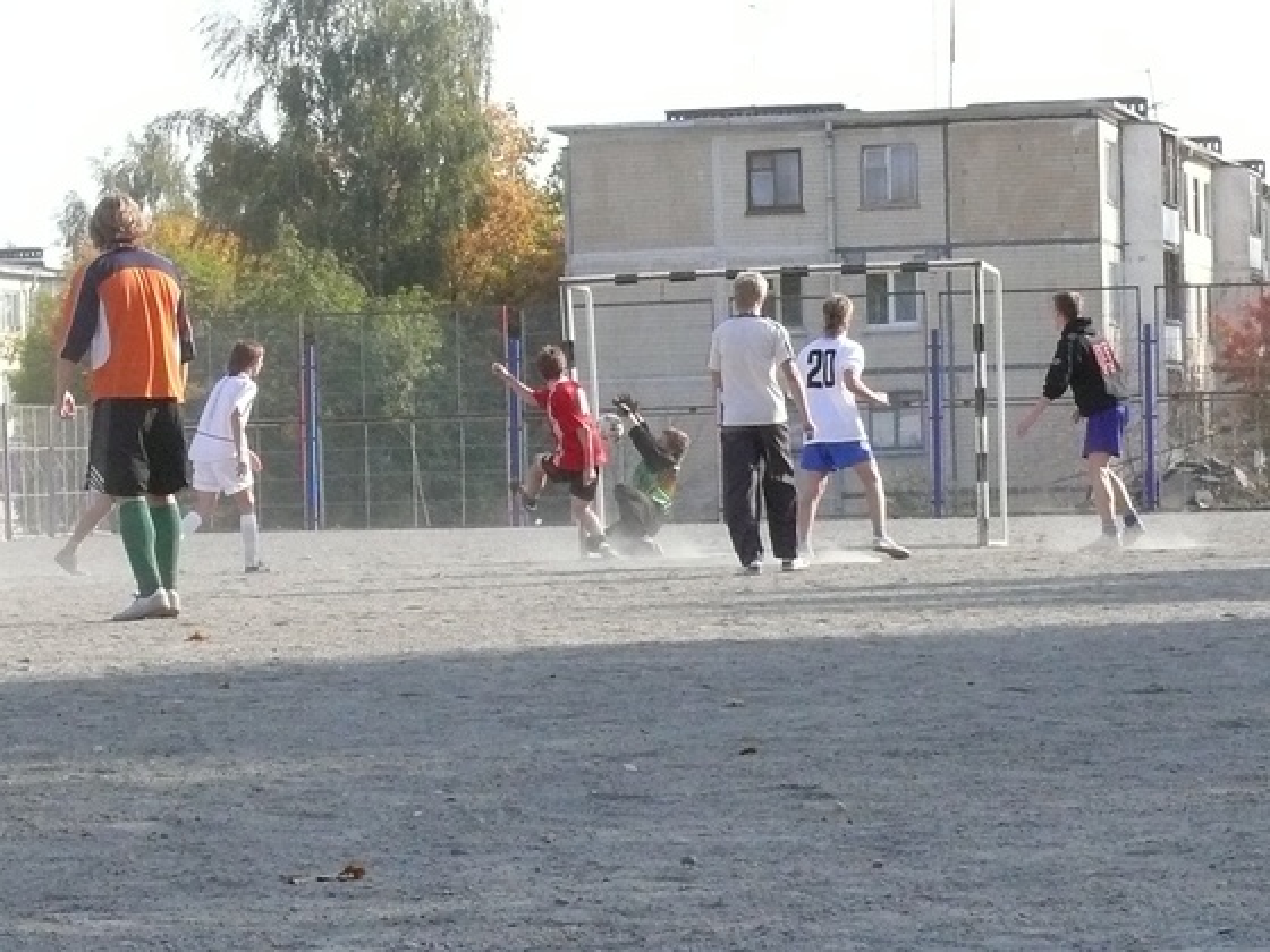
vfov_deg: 11.8
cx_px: 635
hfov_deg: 15.6
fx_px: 4623
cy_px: 476
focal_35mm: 126
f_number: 8
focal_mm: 15
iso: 400
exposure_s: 1/400
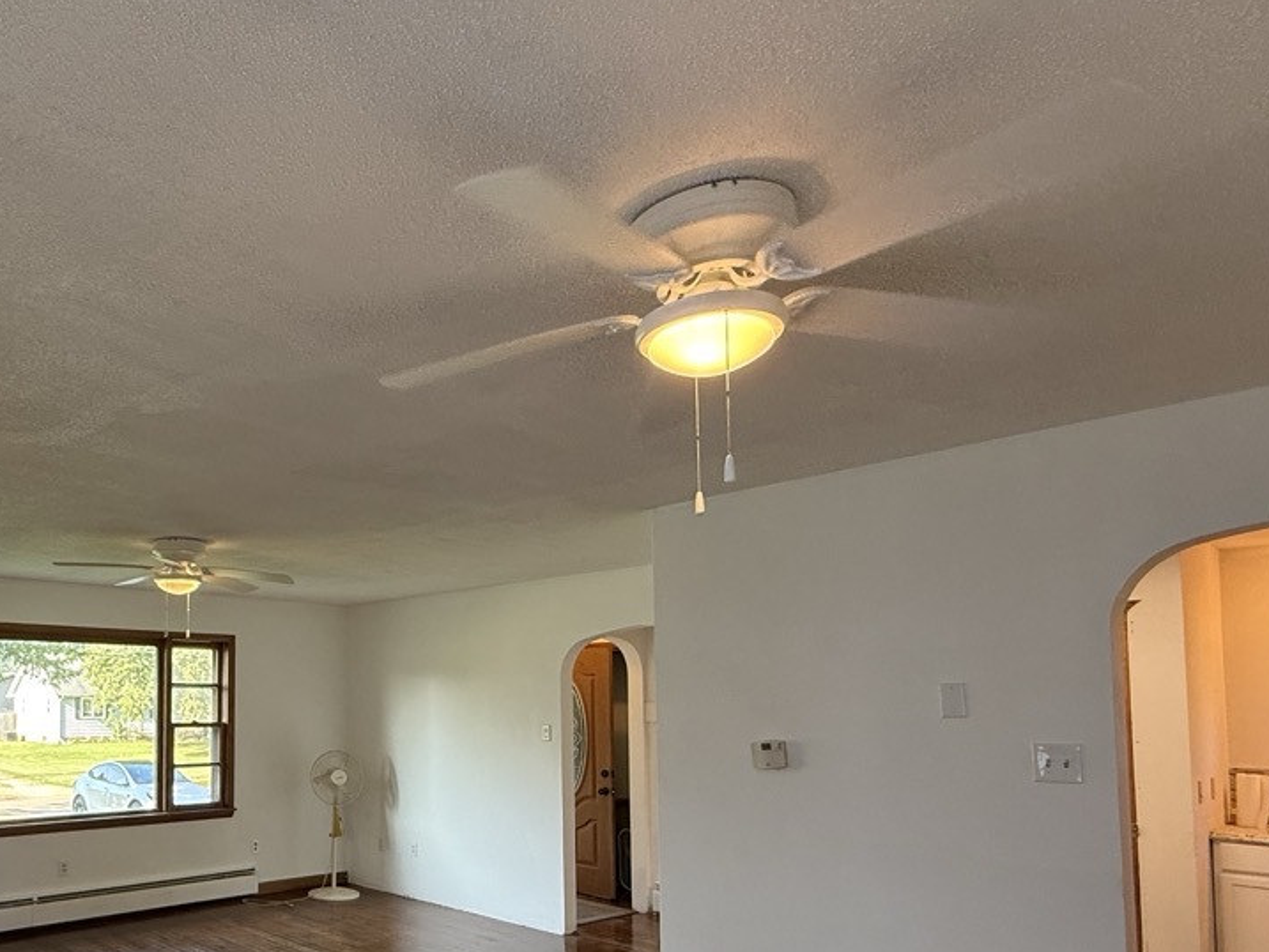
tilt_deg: +3.4
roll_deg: -0.1
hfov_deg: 65.5
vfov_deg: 53.4
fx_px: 917
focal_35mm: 25
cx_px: 329
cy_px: 660
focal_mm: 2.22
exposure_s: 1/123
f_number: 2.2
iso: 200
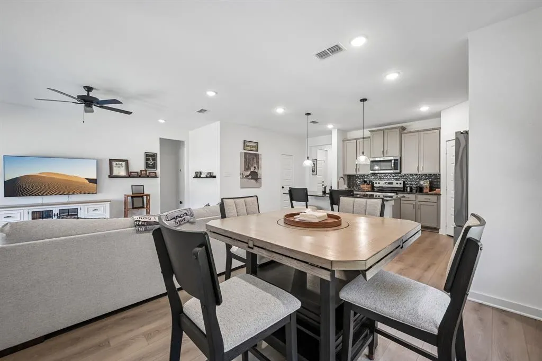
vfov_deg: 81.2
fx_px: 211
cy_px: 180
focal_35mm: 14
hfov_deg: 104.3
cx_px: 271
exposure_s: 1/6
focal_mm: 14
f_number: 9
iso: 250
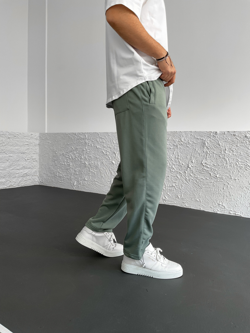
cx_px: 125
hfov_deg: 48.2
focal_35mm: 29
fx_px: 279
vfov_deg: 61.7
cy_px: 166
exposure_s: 1/120
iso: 40
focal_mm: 3
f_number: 1.8
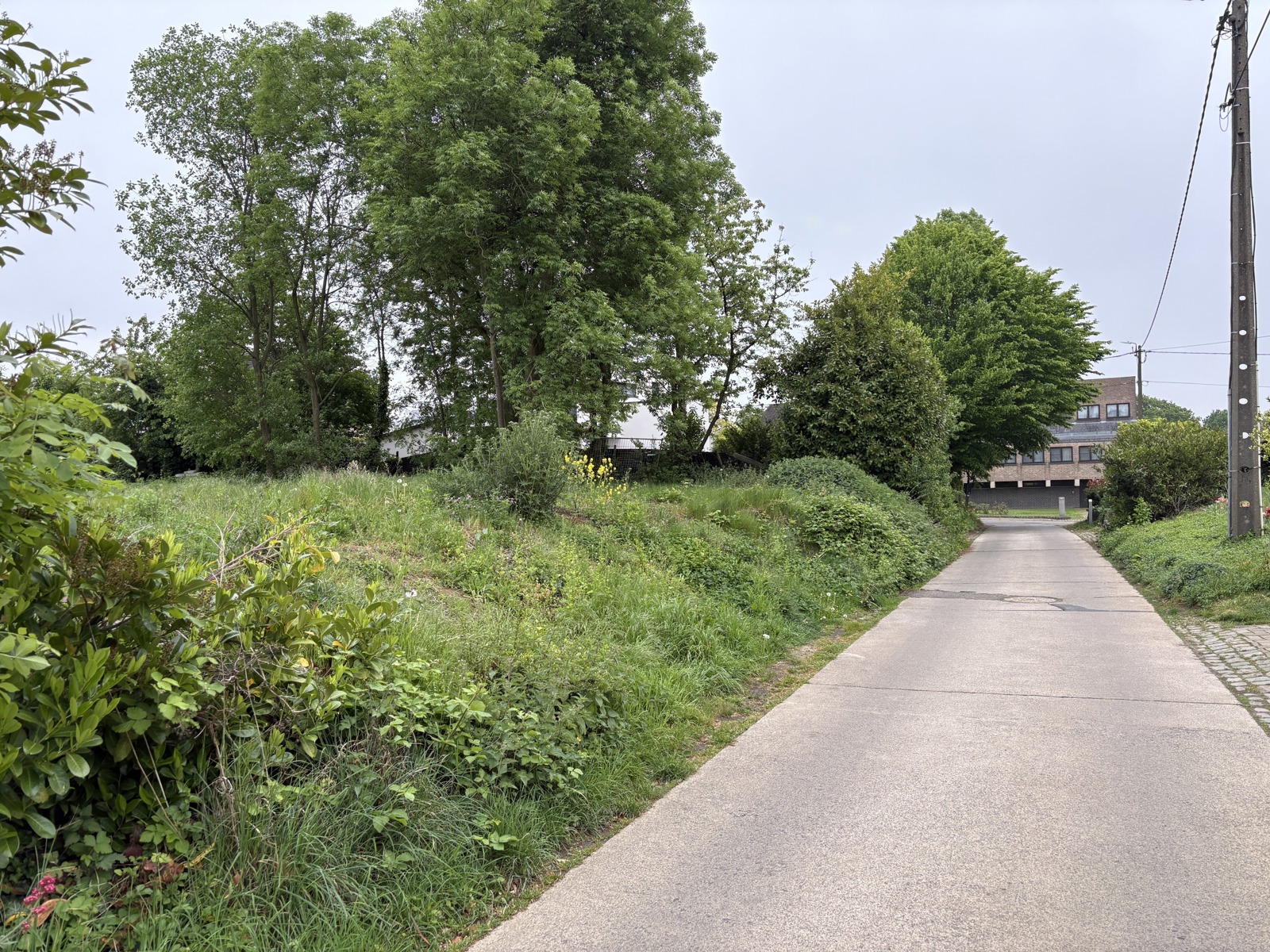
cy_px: 476
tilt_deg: +1.6
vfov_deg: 53.1
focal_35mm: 26
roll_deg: +1.3
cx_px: 635
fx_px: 954
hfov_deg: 67.3
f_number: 1.6
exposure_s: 1/435
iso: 50
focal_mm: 5.96
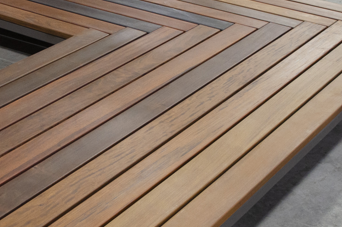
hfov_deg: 24.5
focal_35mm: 82
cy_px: 115
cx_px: 76
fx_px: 777
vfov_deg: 16.6
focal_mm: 20
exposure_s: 1/40
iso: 800
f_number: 3.8
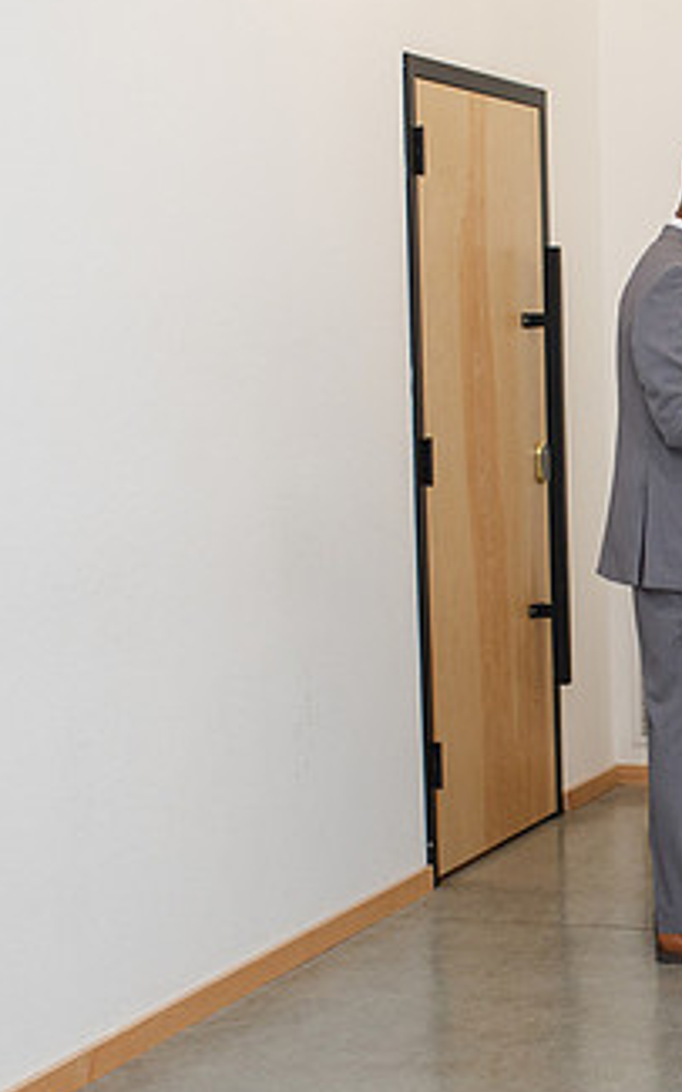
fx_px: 2499
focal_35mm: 84
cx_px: 850
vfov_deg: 24.6
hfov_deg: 14.9
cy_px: 653
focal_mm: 35
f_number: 3.2
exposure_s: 1/200
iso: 800
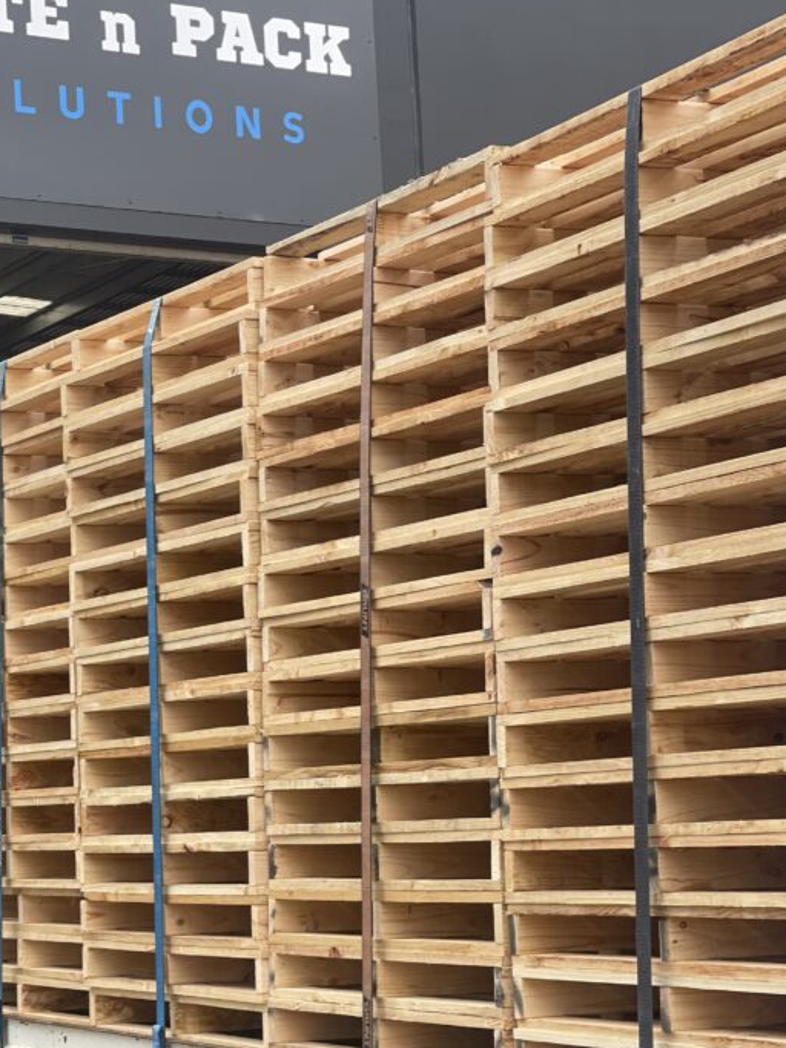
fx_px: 2907
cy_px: 648
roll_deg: +2.3
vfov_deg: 20.4
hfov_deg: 15.4
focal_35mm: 96
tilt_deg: +6.1
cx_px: 252
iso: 40
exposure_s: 1/121
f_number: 2.2
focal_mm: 7.5
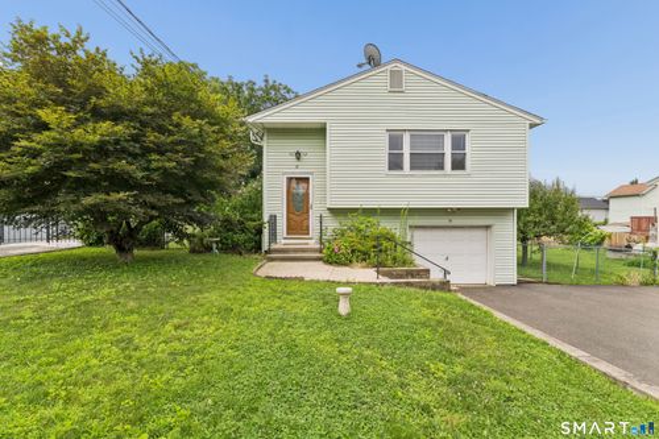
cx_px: 330
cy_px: 220
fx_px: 296
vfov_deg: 73.0
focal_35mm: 16
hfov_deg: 96.0
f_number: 13
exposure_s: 1/50
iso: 400
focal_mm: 16.2
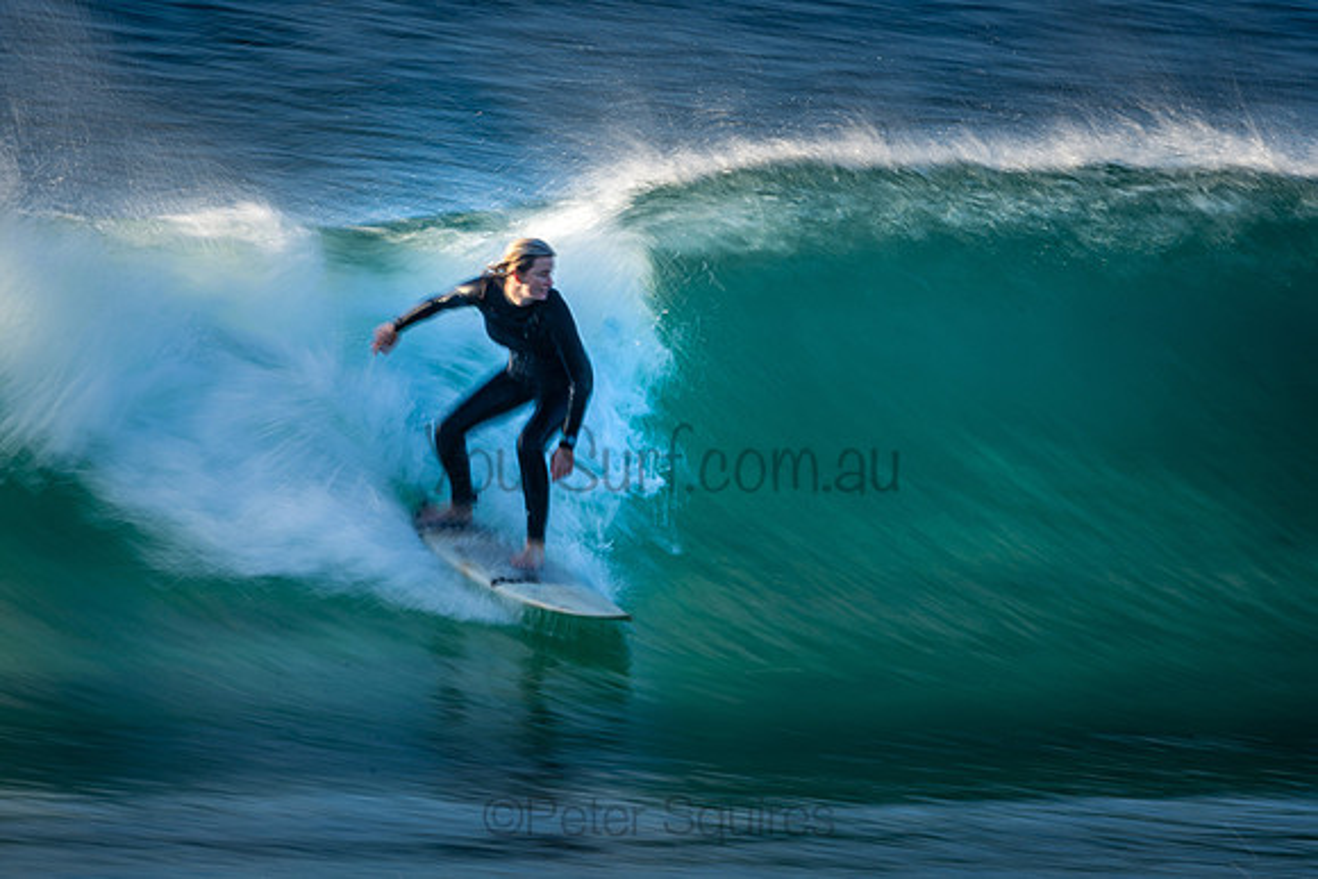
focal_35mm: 856
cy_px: 480
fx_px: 31359
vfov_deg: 1.6
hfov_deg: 2.4
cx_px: 662
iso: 100
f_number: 22
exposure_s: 1/15
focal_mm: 500
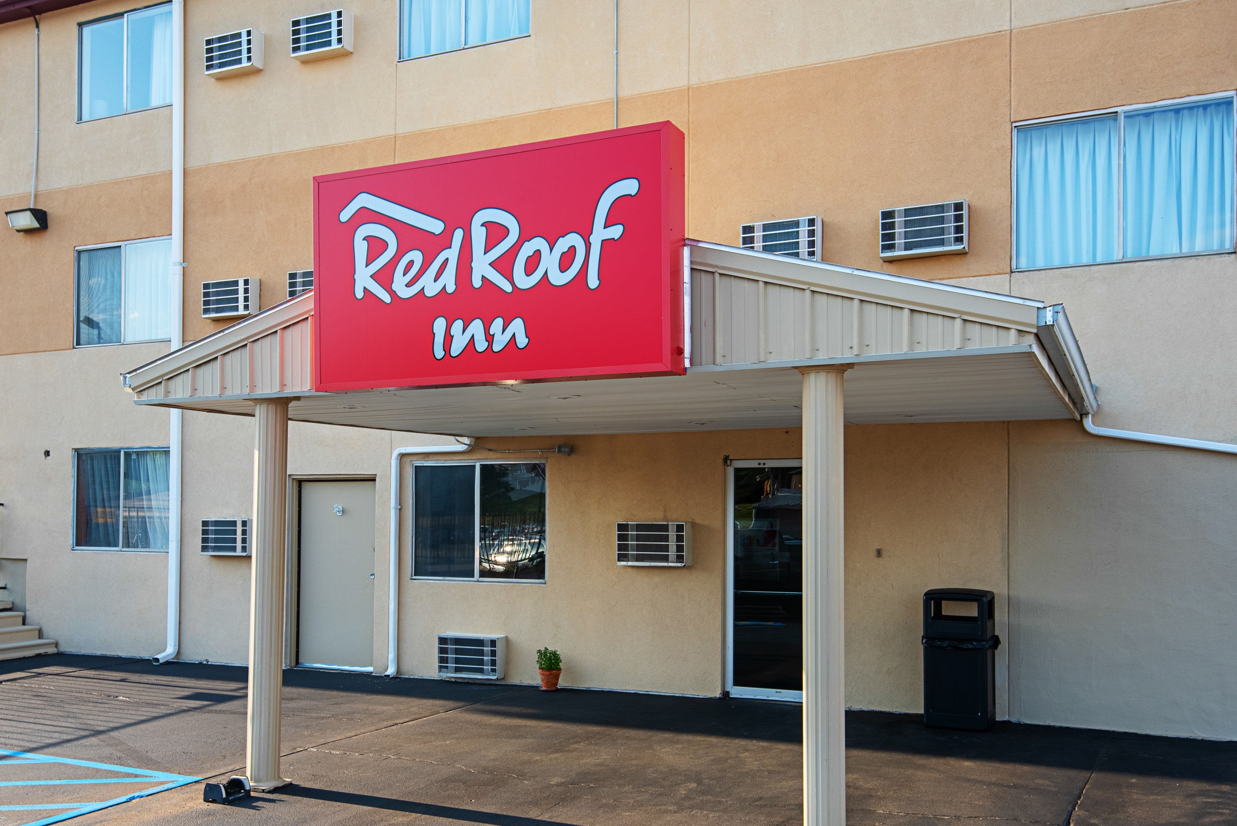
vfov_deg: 40.0
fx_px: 1134
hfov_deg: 57.1
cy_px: 446
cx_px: 565
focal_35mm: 33
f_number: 8
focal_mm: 29
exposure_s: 1/2500
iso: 800
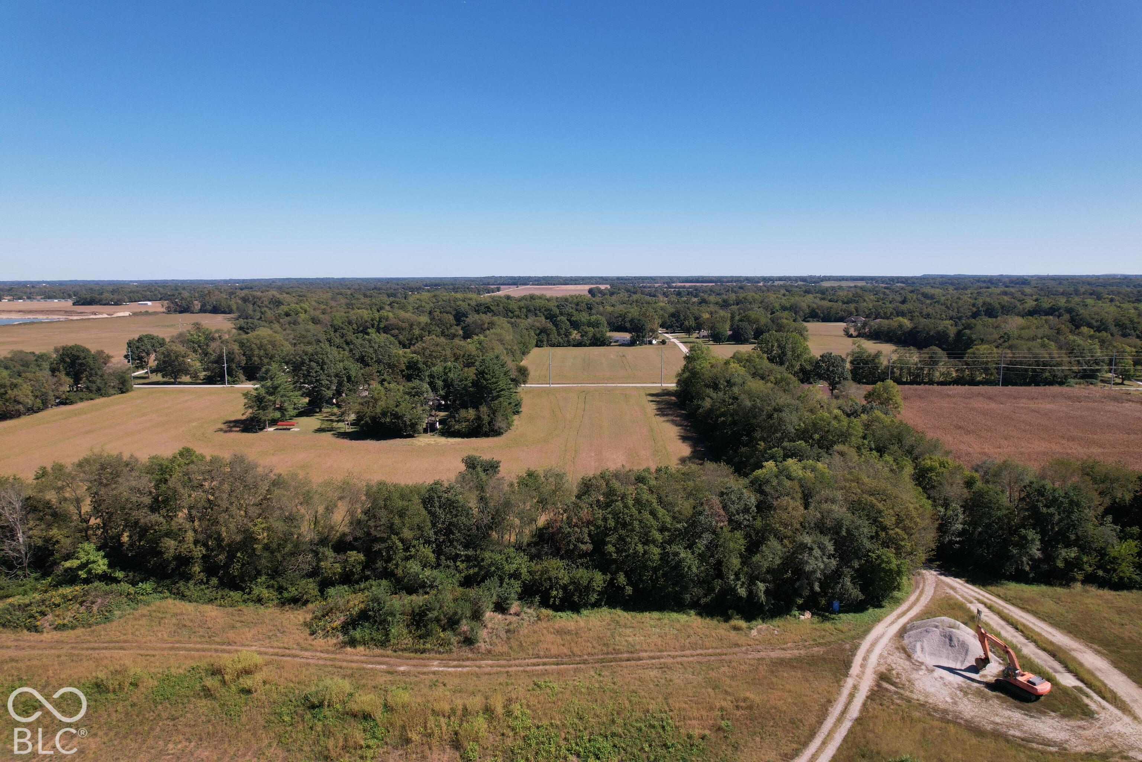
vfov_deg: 57.2
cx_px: 571
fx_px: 698
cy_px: 381
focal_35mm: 22
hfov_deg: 78.6
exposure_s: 1/125
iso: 120
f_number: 2.8
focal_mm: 8.38
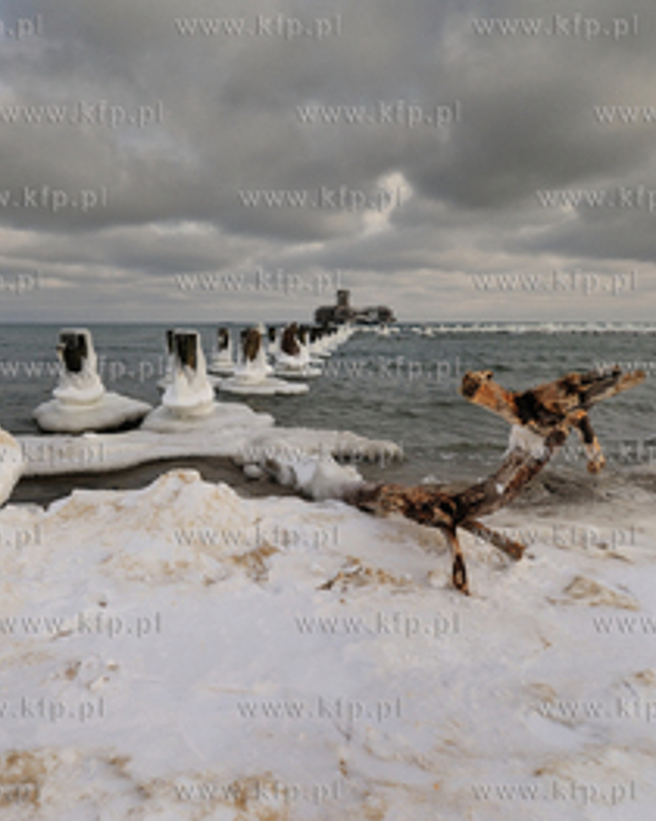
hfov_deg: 65.2
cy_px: 409
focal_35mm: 20
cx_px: 191
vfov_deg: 80.4
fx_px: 486
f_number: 11
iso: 200
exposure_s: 1/200
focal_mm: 14
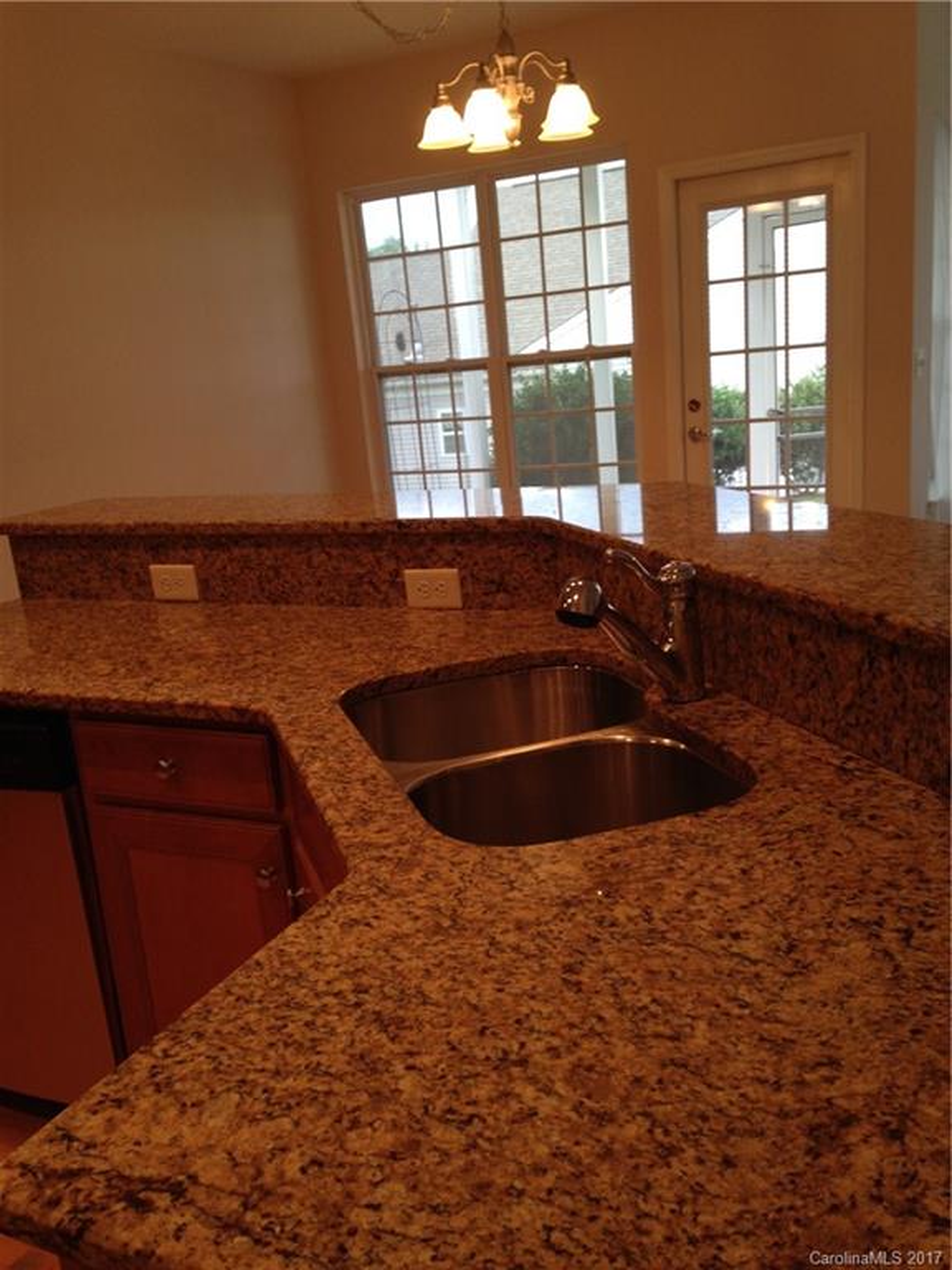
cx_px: 476
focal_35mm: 33
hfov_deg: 42.9
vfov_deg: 55.4
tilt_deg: -15.1
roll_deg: +5.3
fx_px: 1210
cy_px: 635
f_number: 2.4
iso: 50
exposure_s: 1/24
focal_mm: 4.12
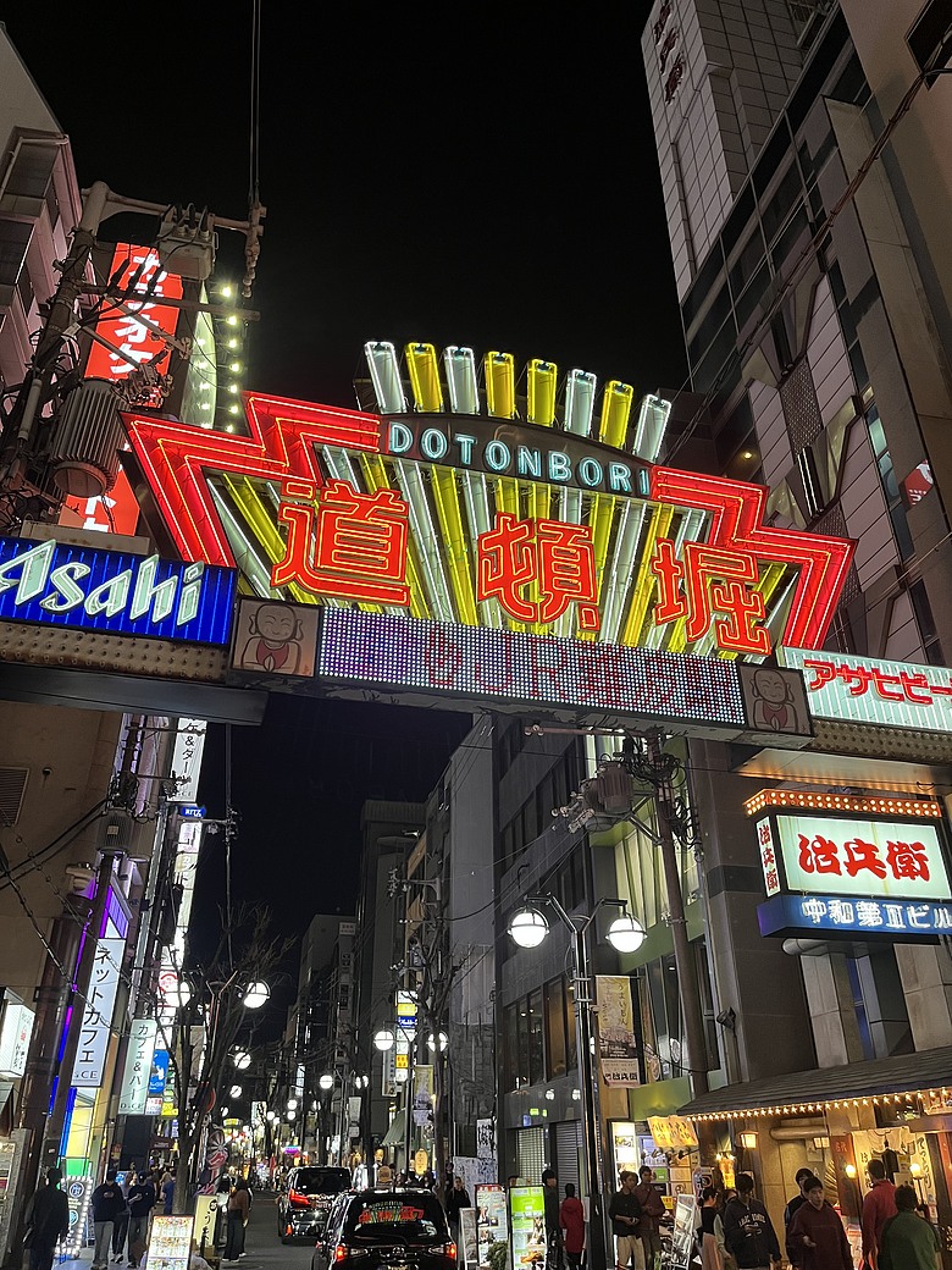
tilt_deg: +28.9
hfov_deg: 53.1
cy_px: 635
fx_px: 953
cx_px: 476
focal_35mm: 26
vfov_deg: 67.3
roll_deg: +1.7
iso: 125
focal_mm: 5.1
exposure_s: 1/60
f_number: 1.6
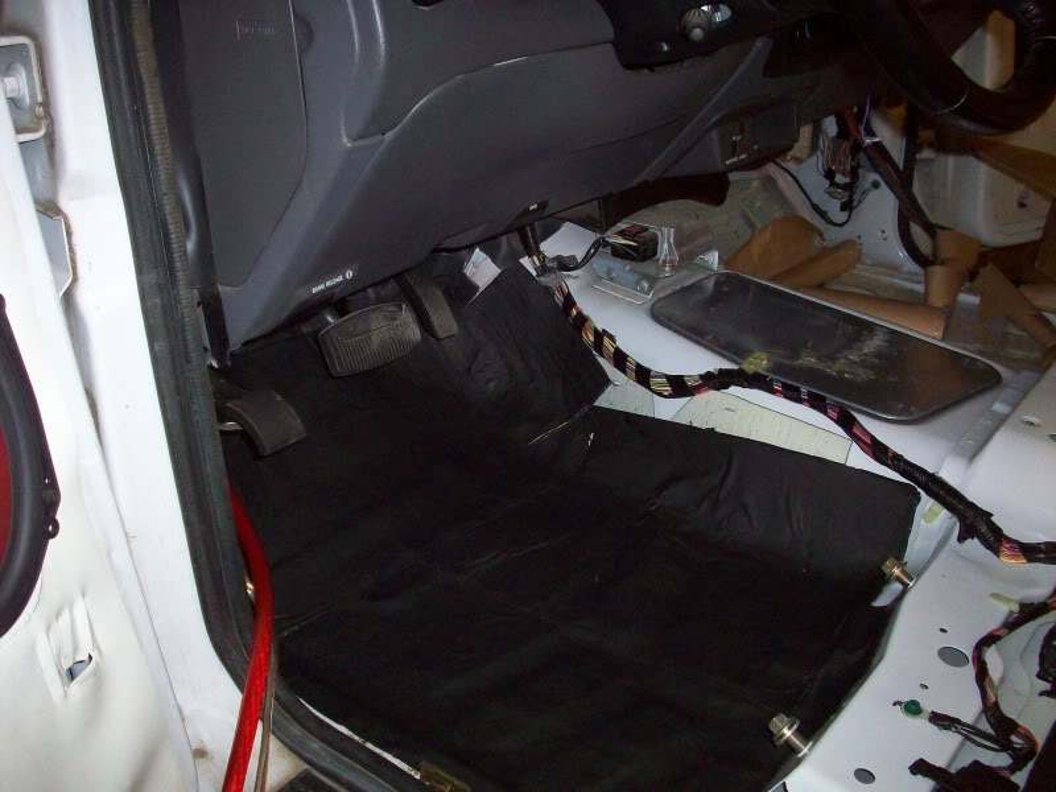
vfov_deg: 38.7
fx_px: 1129
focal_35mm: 37
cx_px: 528
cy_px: 396
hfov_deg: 50.1
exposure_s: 1/64
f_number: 2.8
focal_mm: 6.2
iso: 200
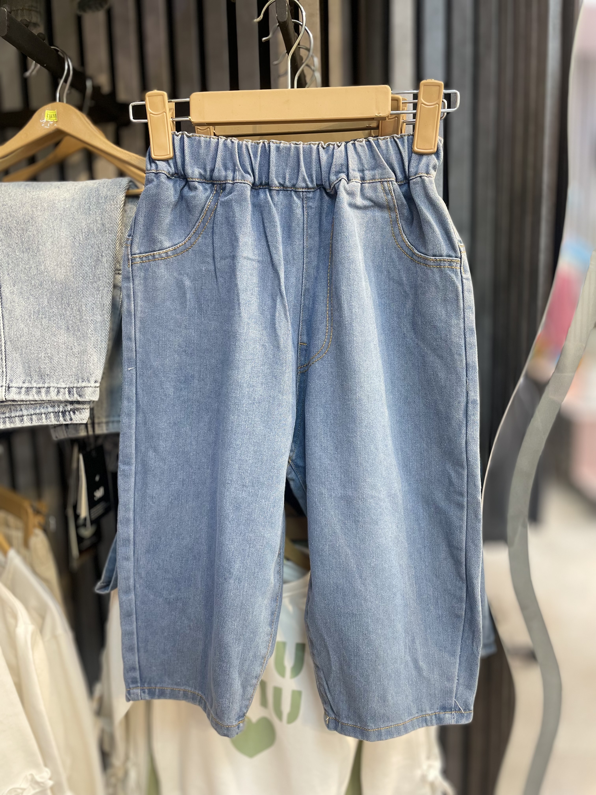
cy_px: 398
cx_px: 298
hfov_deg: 53.1
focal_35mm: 26
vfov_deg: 67.3
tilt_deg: -9.8
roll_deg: +1.9
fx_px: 597
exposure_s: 1/100
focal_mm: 4.2
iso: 64
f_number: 1.6
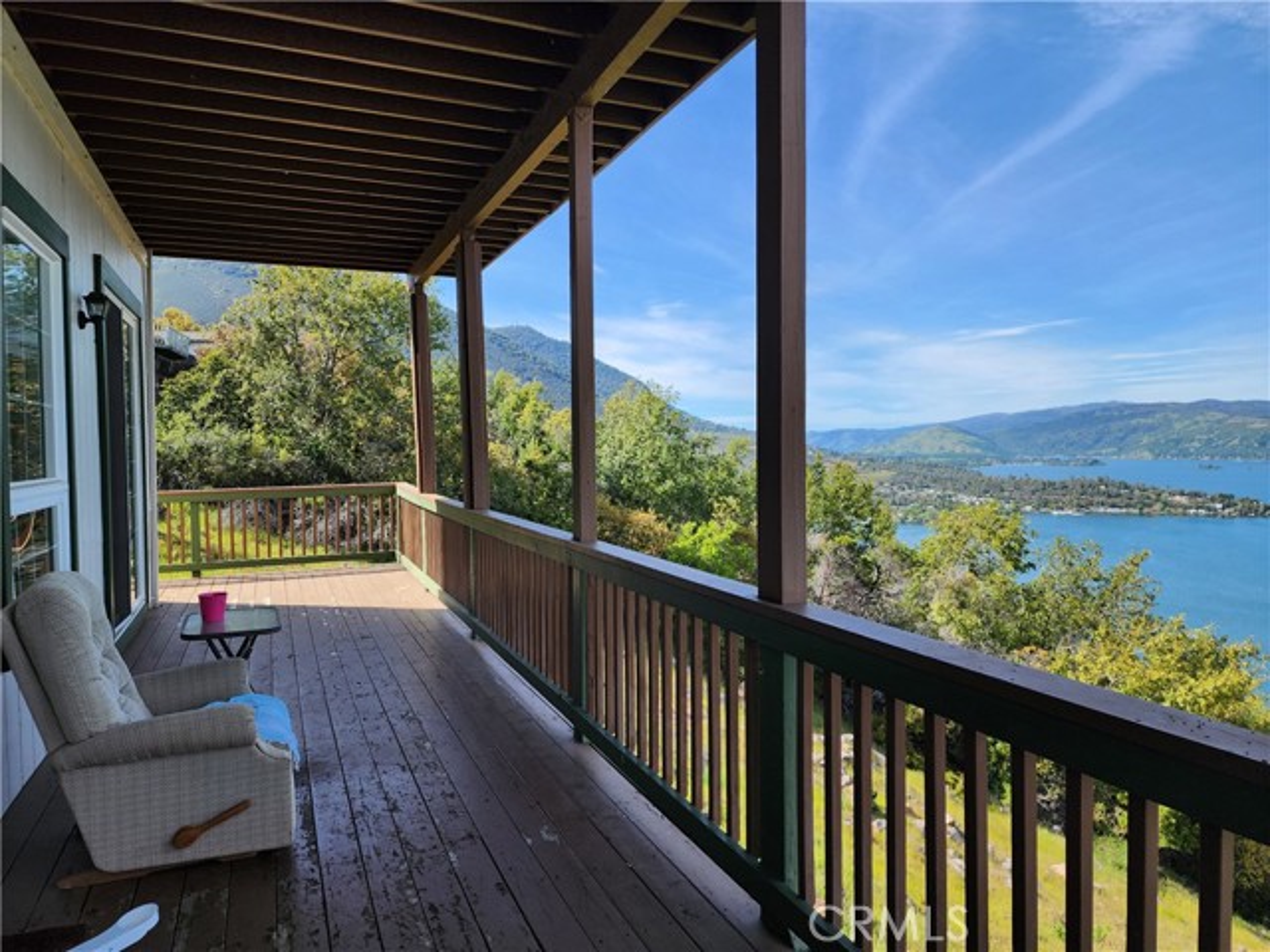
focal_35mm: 23
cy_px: 476
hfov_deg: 73.9
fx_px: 844
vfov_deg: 58.9
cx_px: 635
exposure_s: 1/539
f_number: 1.8
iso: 12
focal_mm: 6.4
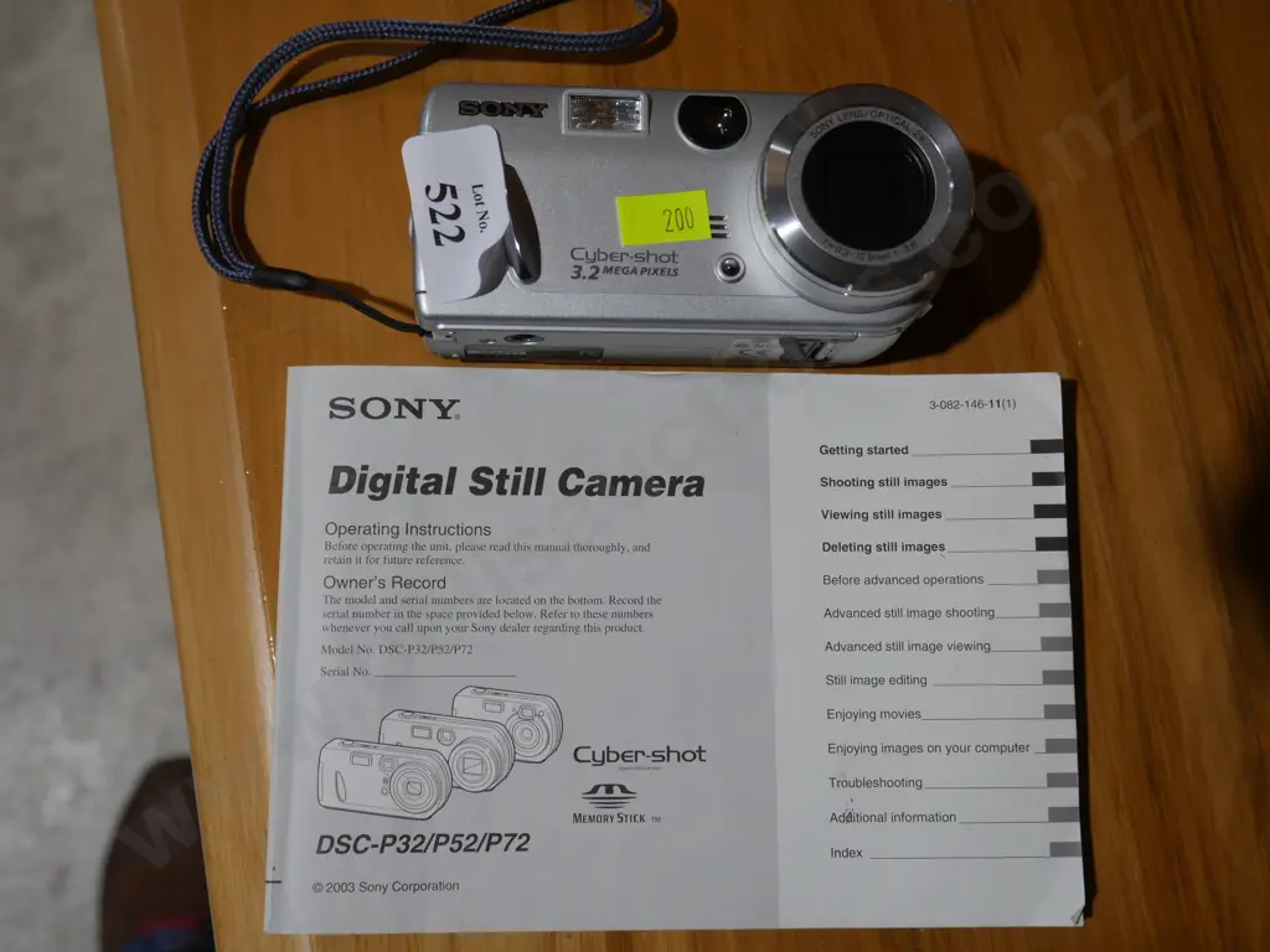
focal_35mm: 38
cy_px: 476
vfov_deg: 37.7
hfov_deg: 49.0
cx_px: 635
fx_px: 1394
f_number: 4.1
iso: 200
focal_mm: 19
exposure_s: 1/80
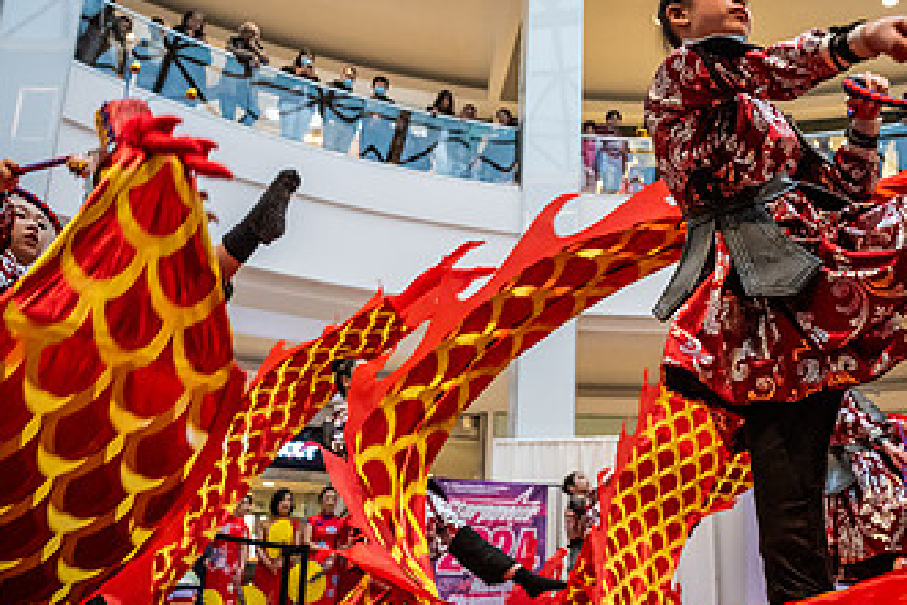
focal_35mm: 42
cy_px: 300
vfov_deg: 31.9
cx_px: 619
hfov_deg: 45.5
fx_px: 1059
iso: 4000
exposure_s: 1/500
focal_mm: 24
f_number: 4
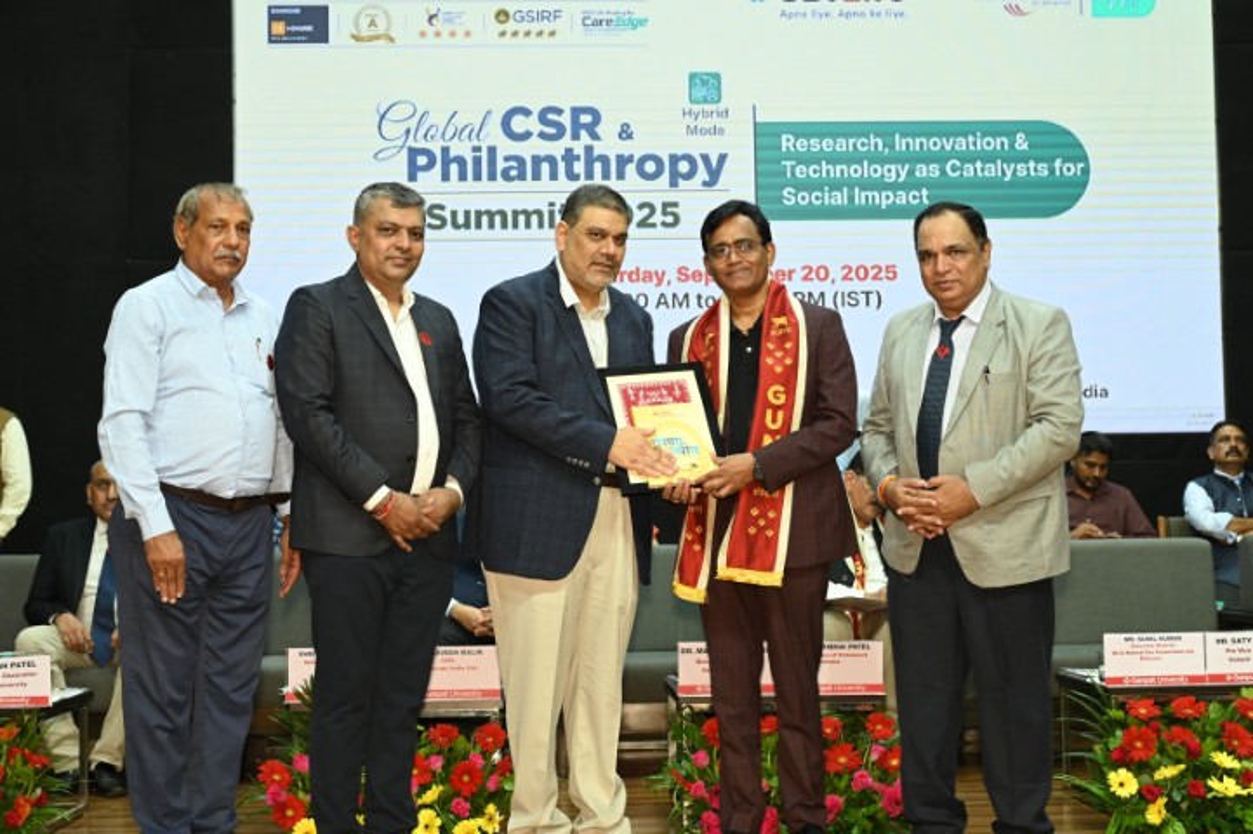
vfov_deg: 26.0
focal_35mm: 52
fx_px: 1809
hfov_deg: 38.2
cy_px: 417
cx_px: 626
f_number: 5.6
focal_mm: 52
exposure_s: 1/160
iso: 1600
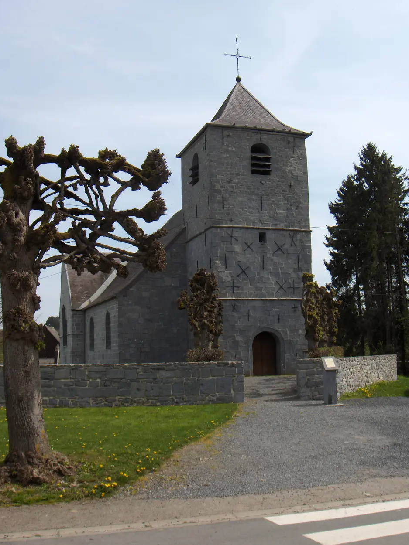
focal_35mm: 40
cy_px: 268
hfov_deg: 35.9
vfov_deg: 46.8
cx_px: 206
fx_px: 630
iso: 50
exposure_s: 1/351
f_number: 4.8
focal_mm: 8
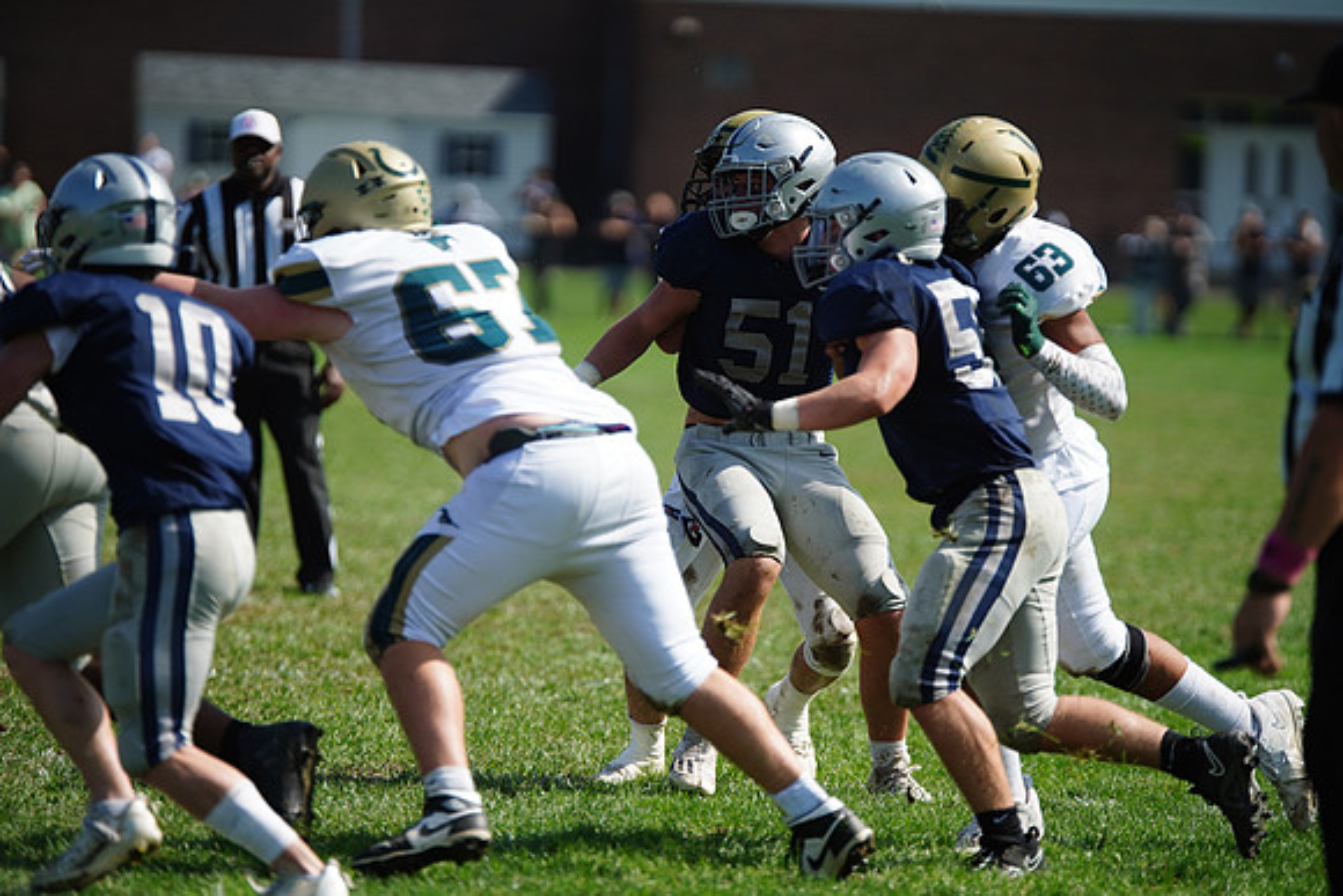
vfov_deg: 5.6
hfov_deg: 8.3
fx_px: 9216
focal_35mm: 247
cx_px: 672
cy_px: 448
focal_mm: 247
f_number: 2.8
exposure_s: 1/5000
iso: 400
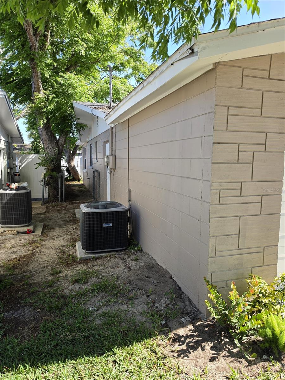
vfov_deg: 73.9
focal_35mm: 23
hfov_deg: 58.9
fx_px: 252
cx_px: 142
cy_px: 190
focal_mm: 6.5
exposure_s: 1/232
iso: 10
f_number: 1.4
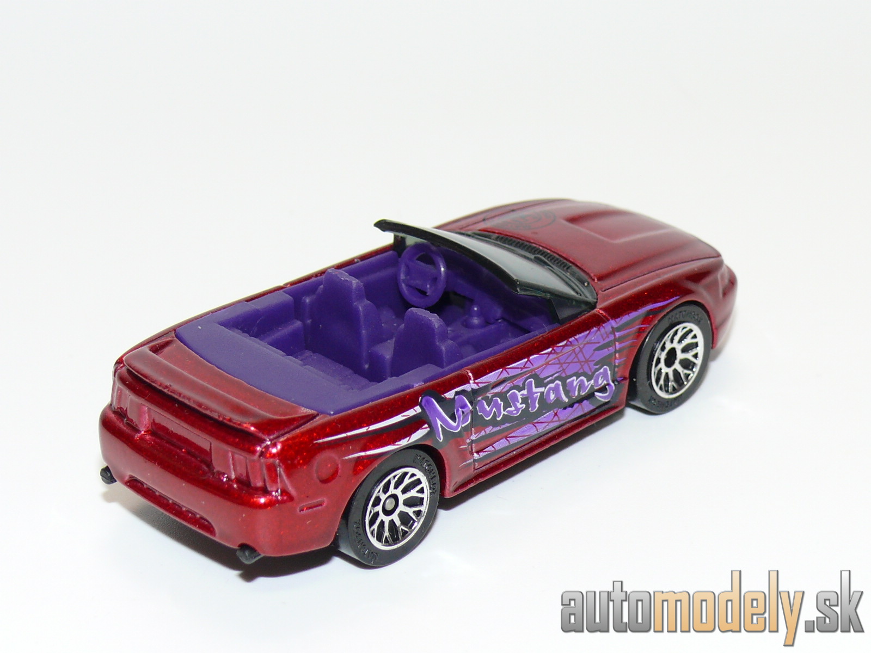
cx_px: 436
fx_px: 2592
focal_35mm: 103
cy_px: 326
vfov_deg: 14.4
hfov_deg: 19.1
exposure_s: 1/30
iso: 100
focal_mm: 13.4
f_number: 4
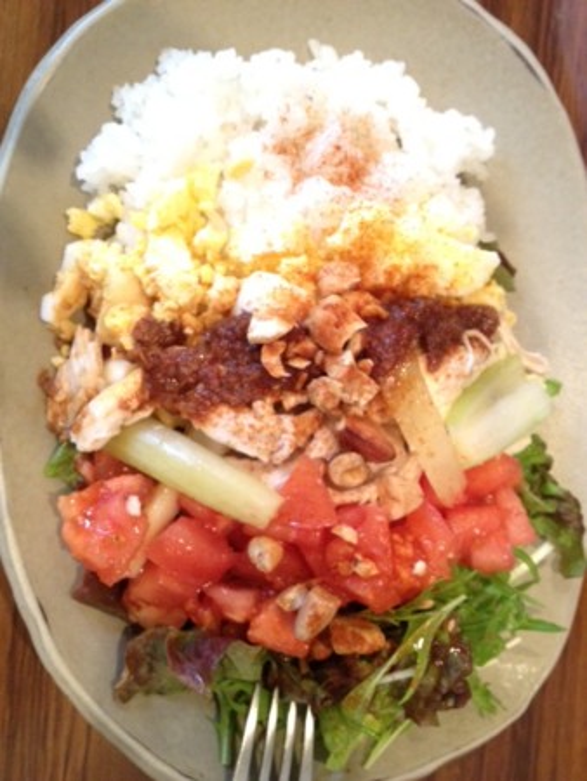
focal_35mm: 35
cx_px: 294
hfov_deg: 40.7
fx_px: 791
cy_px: 390
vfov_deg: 52.6
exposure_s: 1/20
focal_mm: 4.28
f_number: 2.4
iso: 320
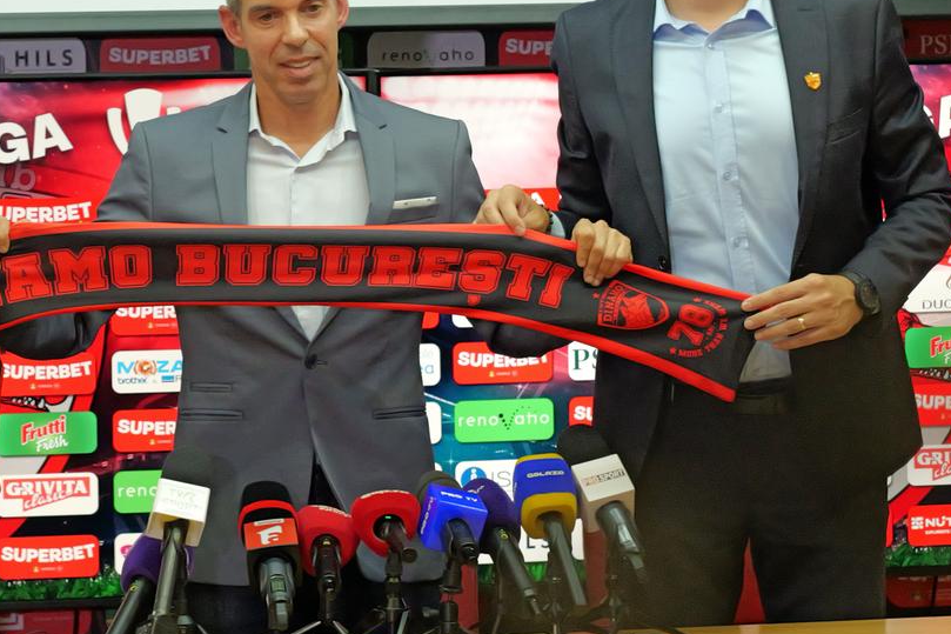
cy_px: 227
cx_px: 261
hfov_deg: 15.1
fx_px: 3565
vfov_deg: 10.1
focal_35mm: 135
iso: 10000
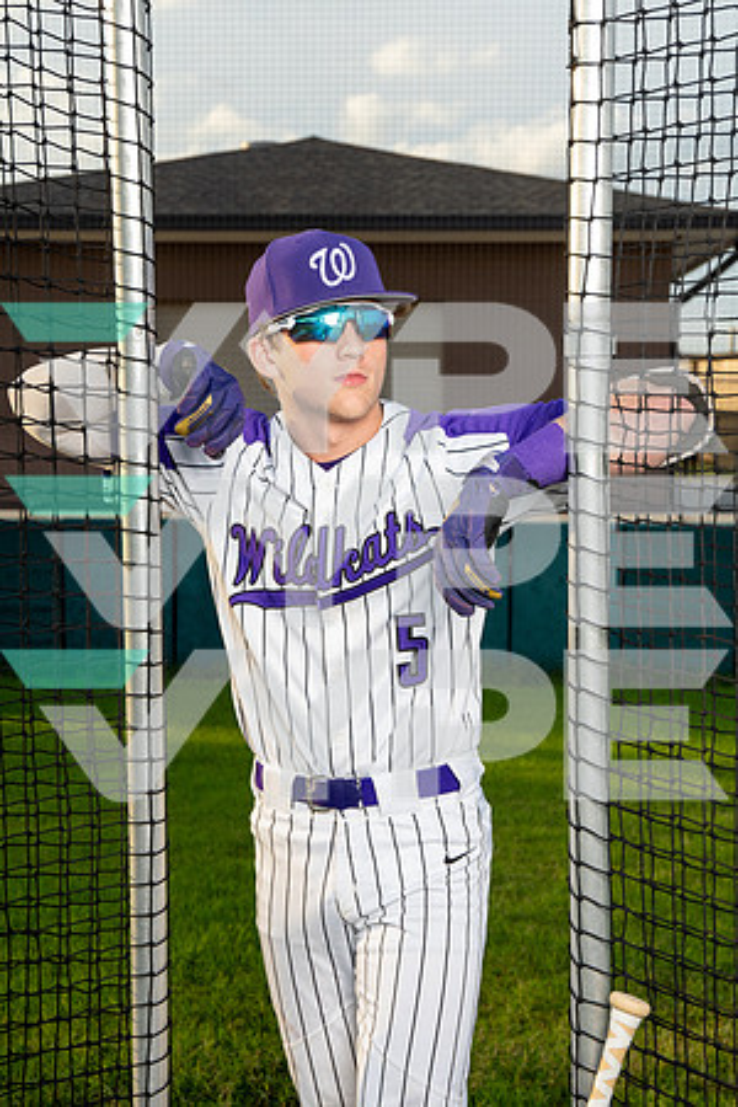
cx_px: 369
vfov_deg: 35.1
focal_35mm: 57
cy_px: 554
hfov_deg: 23.8
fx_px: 1753
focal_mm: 57
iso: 250
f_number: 6.3
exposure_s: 1/250
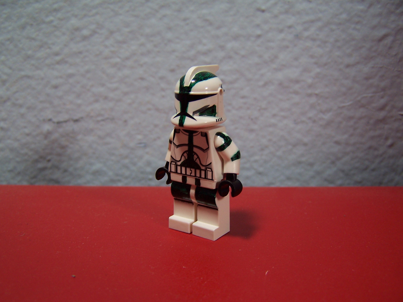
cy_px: 151
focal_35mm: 38
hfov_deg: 49.0
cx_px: 202
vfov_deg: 37.7
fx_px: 442
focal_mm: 6.3
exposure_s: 1/30
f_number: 2.8
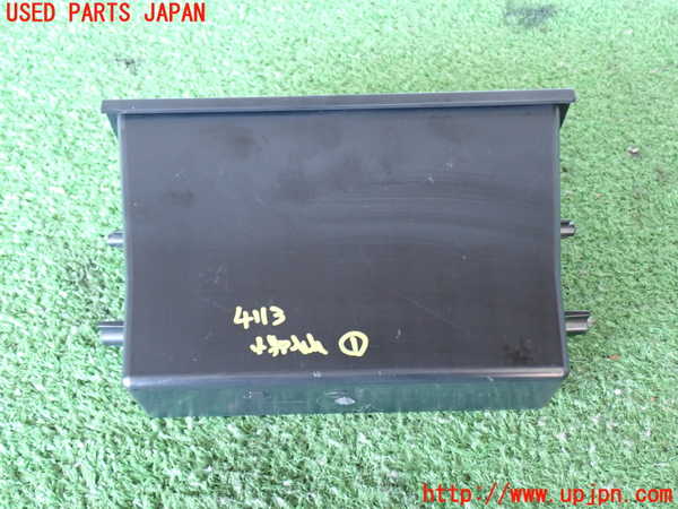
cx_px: 339
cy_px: 254
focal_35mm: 38
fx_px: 744
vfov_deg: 37.7
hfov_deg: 49.0
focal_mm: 6.83
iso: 800
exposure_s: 1/40
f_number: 2.7
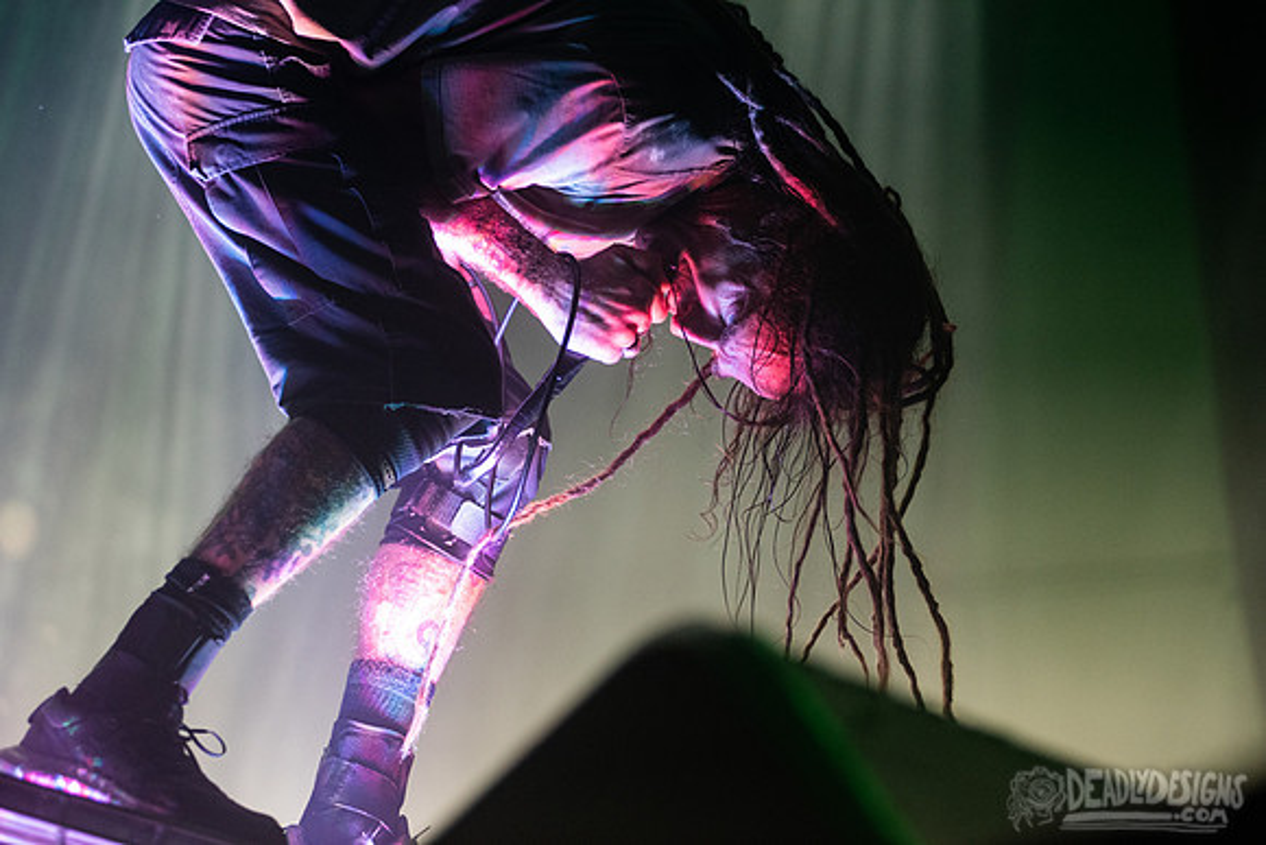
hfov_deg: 25.4
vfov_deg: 17.1
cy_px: 422
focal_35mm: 80
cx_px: 633
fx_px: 2814
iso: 3200
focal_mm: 80
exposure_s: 1/320
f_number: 3.2
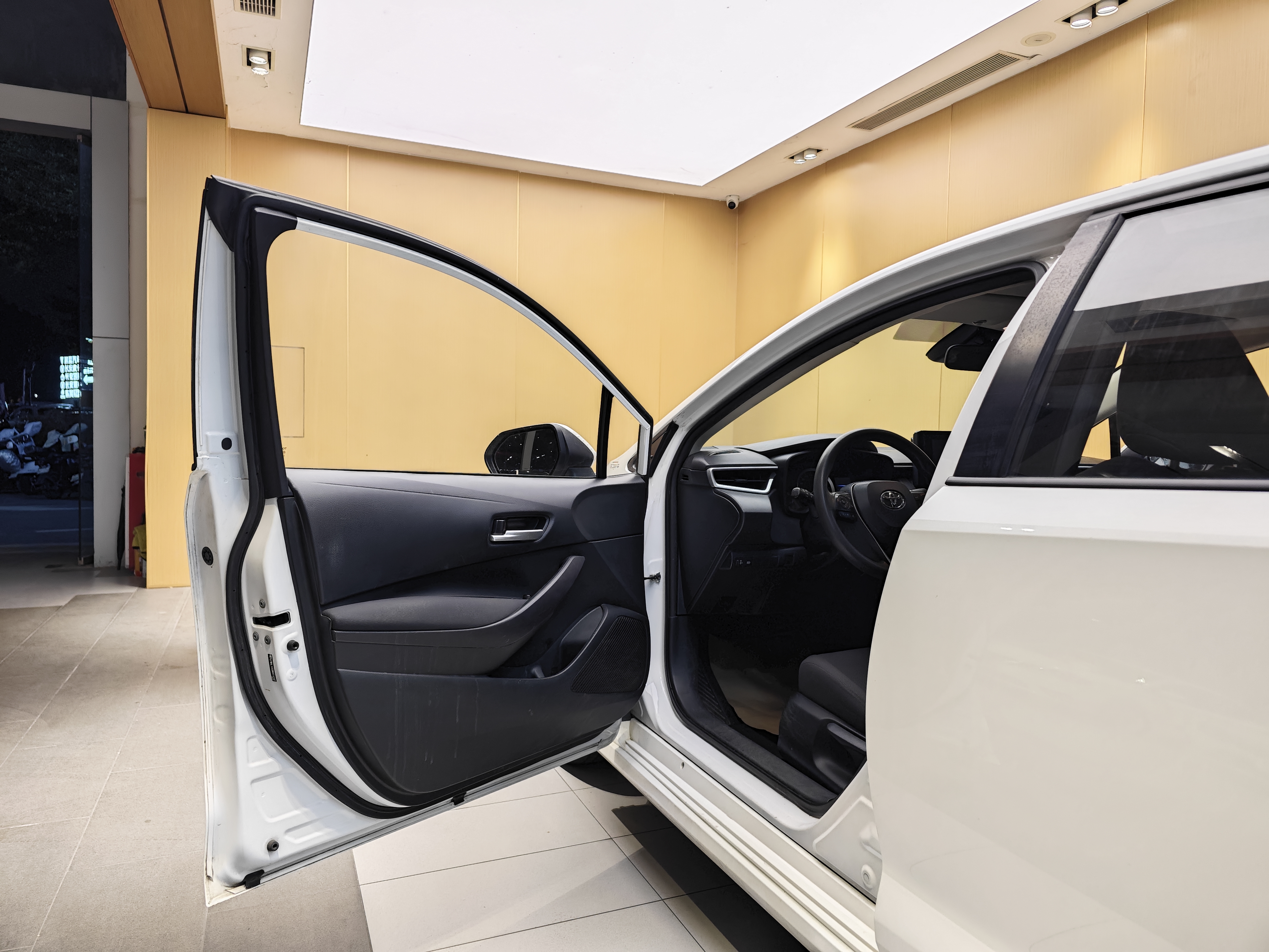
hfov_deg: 73.9
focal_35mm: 23
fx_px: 843
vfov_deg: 58.9
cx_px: 634
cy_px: 476
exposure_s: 1/100
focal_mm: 8.7
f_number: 1.9
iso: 500
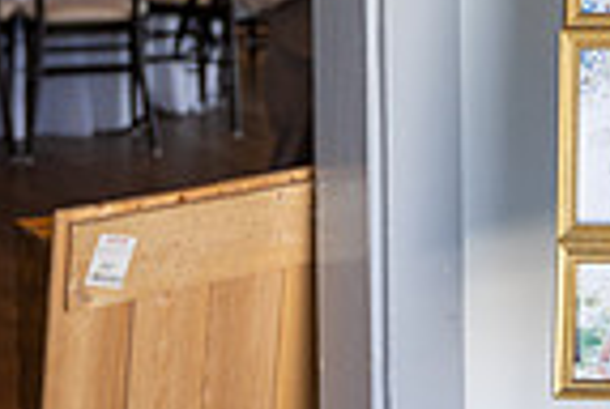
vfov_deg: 10.1
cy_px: -300
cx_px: 550
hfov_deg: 15.7
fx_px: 2190
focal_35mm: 129
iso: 64
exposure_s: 1/80
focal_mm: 31.9
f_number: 2.8
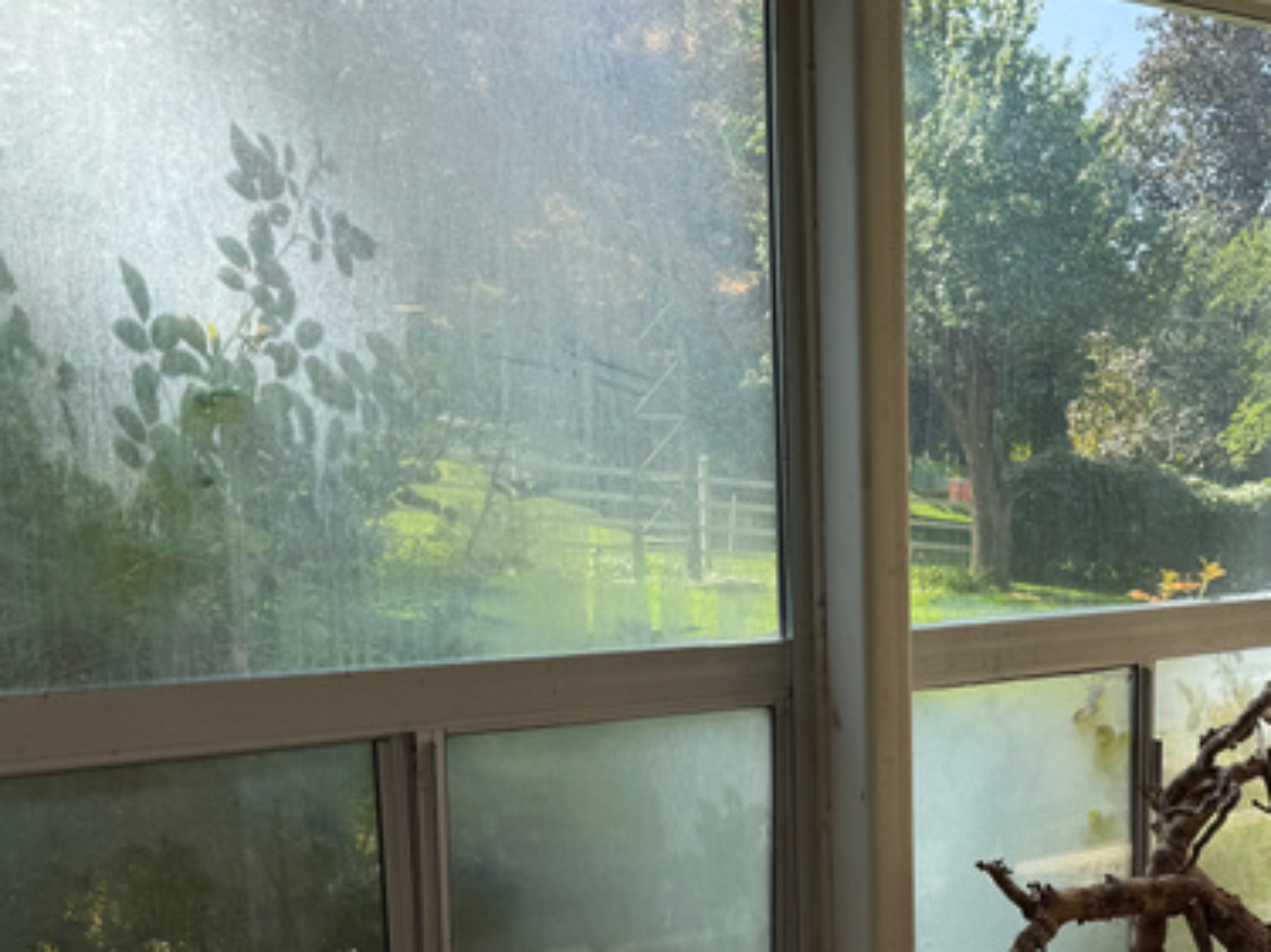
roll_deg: +0.2
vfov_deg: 34.5
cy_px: 695
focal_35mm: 41
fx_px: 1505
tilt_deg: -8.2
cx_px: 908
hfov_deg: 44.7
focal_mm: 6.76
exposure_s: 1/868
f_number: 1.78
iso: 80
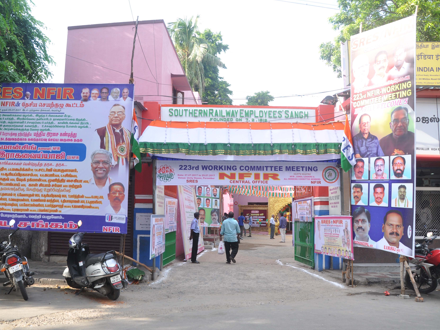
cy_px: 167
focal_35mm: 30
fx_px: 381
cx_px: 187
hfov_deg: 59.7
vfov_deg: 46.8
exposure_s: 1/125
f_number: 6.3
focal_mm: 18
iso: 320
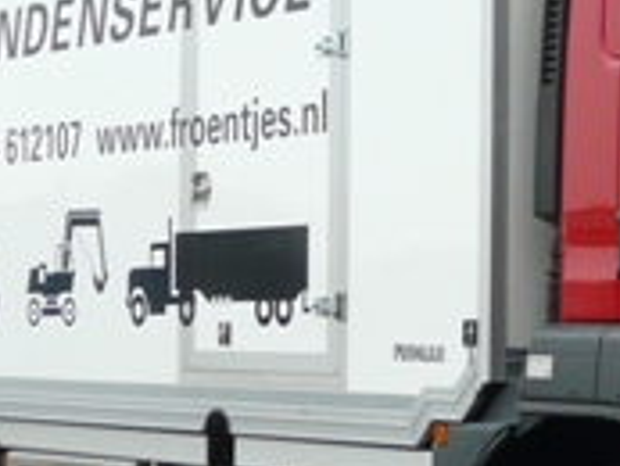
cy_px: 151
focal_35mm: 162
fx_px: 2904
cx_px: 333
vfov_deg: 9.2
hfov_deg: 12.2
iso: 100
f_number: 3.6
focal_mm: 5.8
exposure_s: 1/100
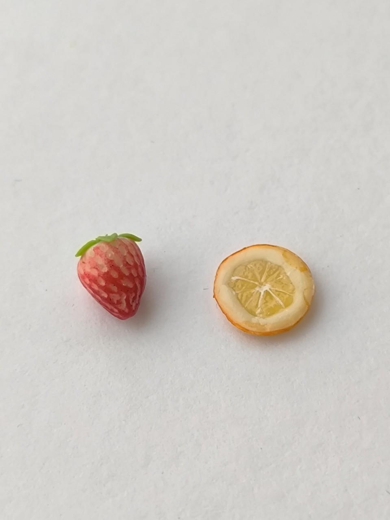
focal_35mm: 46
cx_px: 195
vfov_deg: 41.2
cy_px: 260
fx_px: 691
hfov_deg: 31.5
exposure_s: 1/100
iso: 200
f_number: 1.65
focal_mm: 6.14
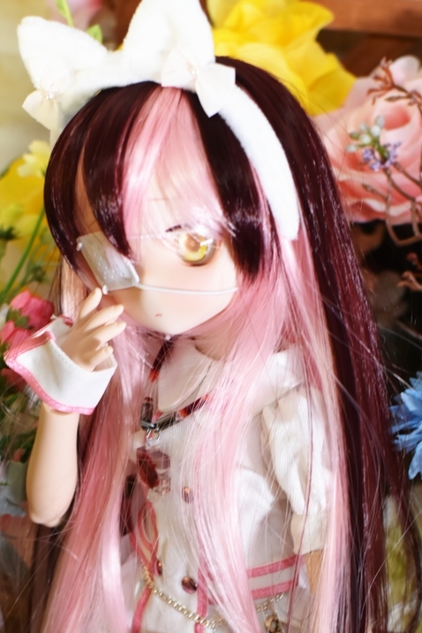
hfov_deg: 15.5
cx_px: 141
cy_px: 503
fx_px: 1544
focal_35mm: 88
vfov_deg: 22.9
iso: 800
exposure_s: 1/60
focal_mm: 35
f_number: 3.5
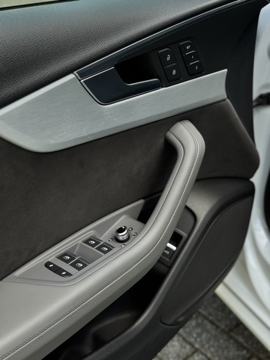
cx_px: 135
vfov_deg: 39.7
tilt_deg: -28.1
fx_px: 499
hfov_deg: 30.3
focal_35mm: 48
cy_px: 180
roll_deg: +3.1
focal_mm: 6.76
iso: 64
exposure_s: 1/568
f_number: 1.78
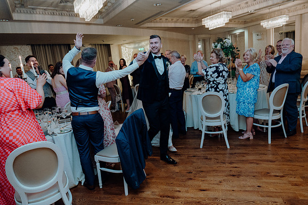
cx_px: 154
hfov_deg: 73.7
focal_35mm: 24
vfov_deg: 53.2
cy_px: 102
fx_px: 205
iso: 2500
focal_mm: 24
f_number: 3.5
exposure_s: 1/160
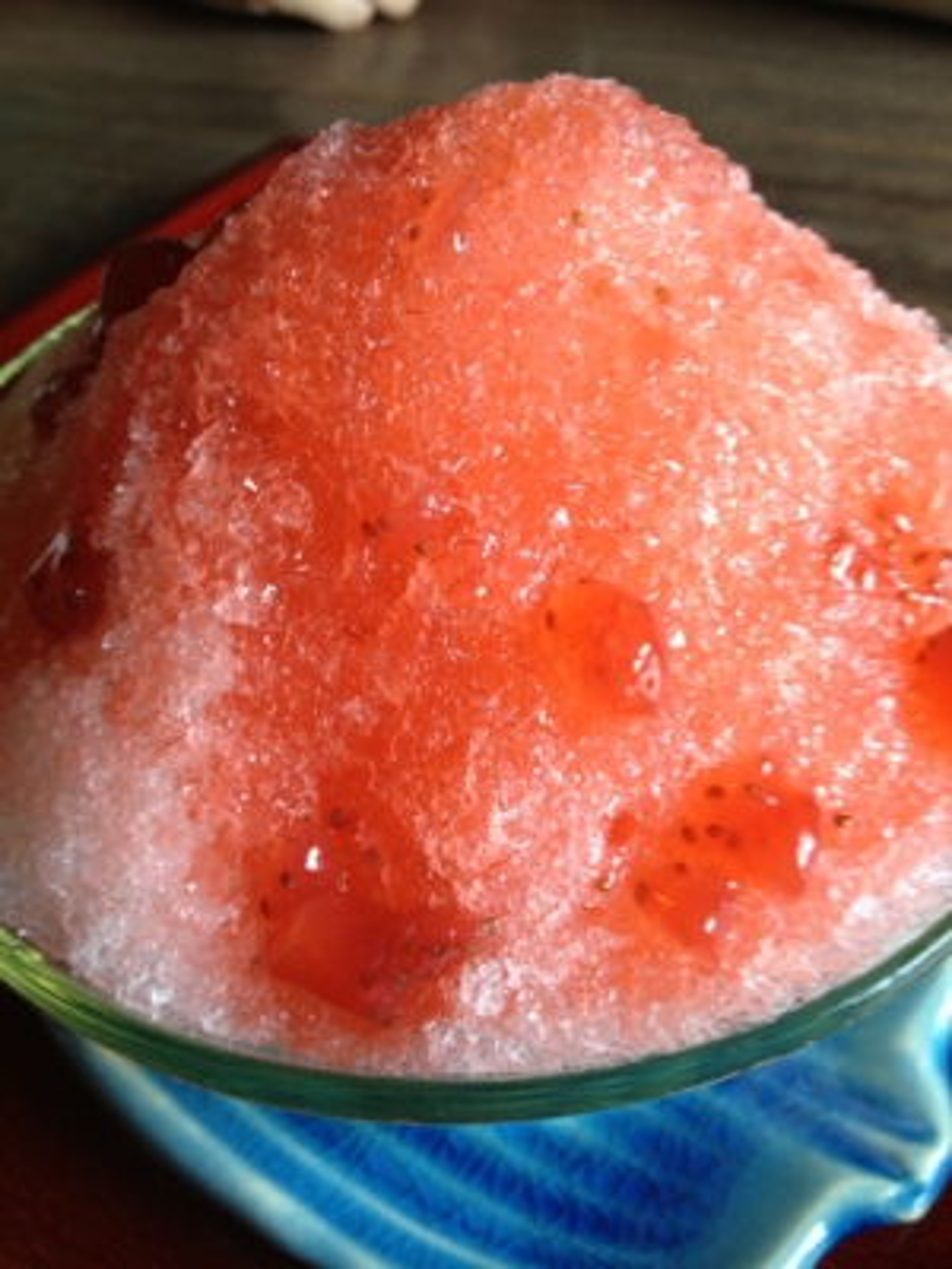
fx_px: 1283
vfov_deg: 52.6
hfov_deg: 40.7
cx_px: 476
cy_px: 634
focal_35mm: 35
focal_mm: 4.28
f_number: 2.4
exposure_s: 1/30
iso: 50
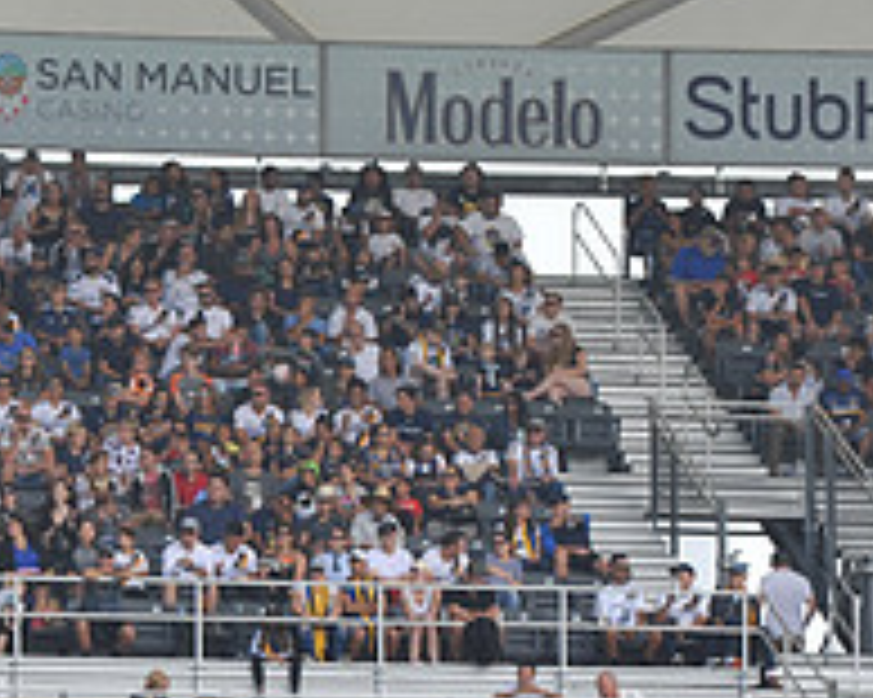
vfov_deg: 3.2
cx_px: -176
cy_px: 734
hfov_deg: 4.1
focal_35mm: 476
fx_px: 12292
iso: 200
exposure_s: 1/250
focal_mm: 170
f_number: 8
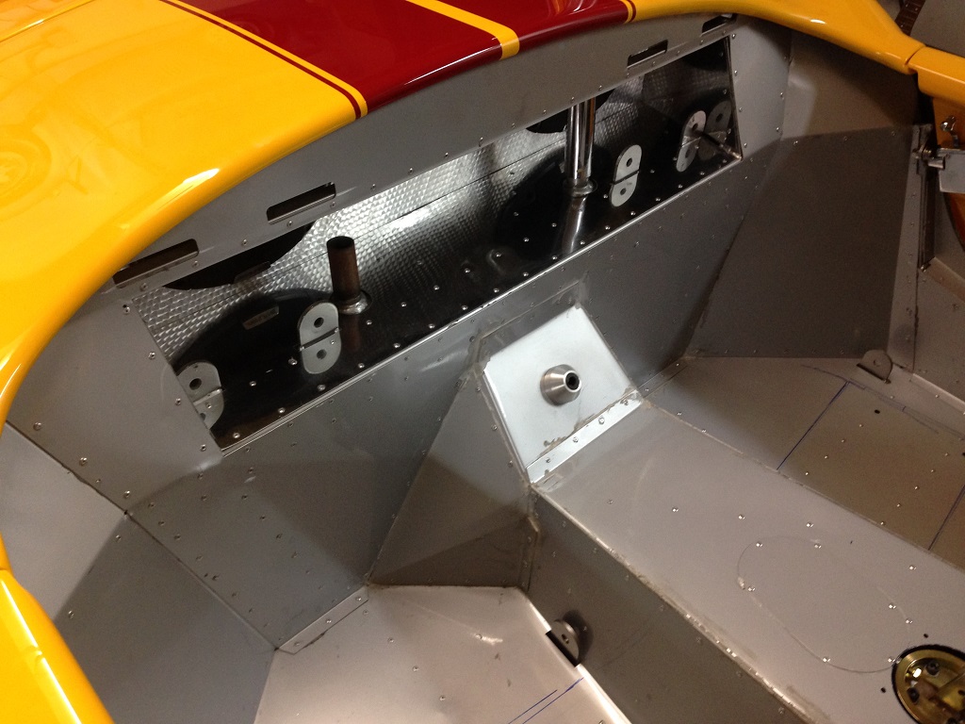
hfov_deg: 55.4
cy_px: 362
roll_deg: -1.9
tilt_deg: -43.1
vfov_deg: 42.9
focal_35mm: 33
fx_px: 920
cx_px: 482
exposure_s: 1/20
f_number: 2.4
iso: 160
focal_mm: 4.12
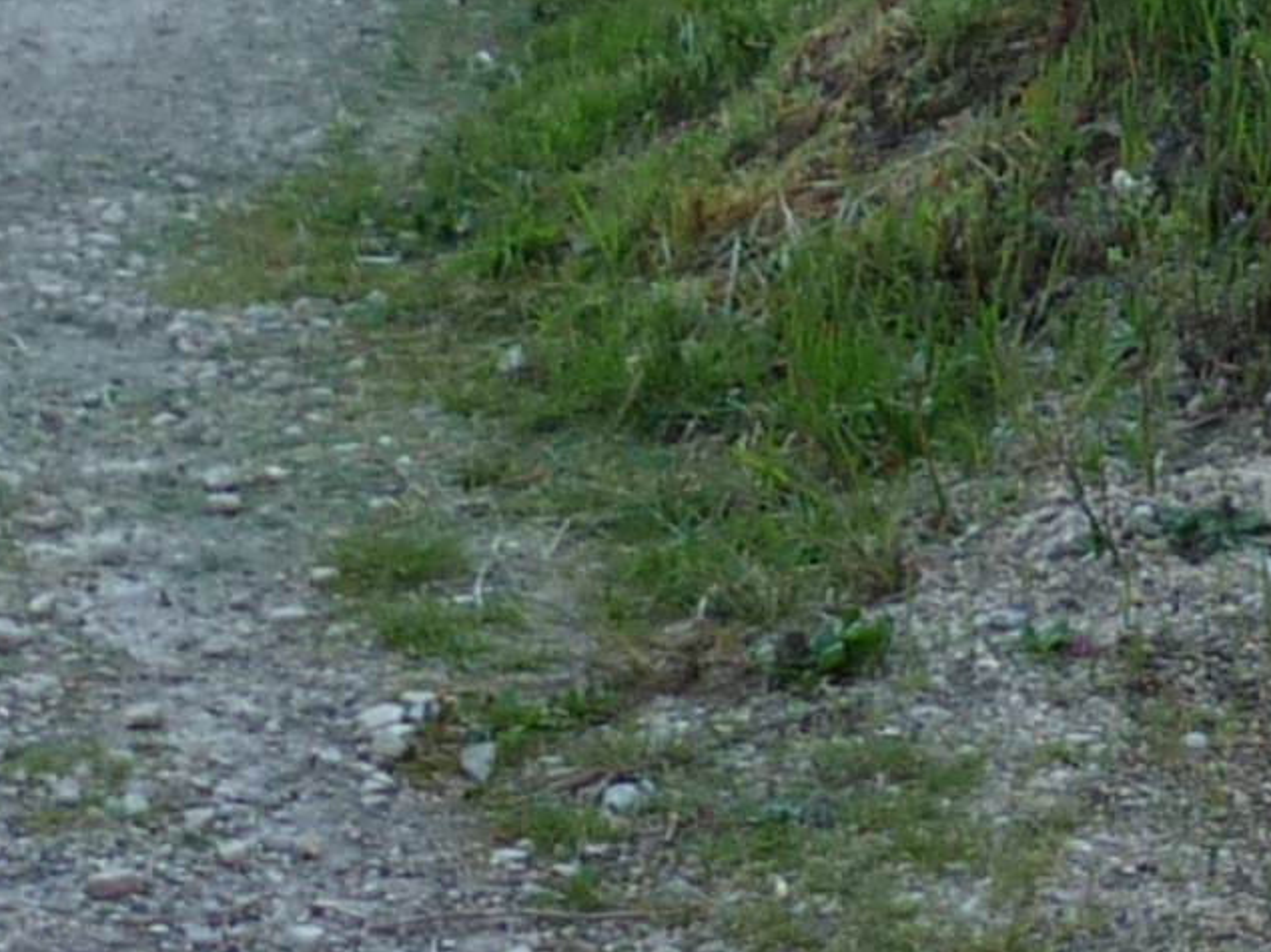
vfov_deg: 8.0
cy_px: -1433
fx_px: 6240
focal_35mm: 170
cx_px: 1163
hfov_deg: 11.6
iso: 80
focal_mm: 5.5
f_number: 2.8
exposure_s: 1/100
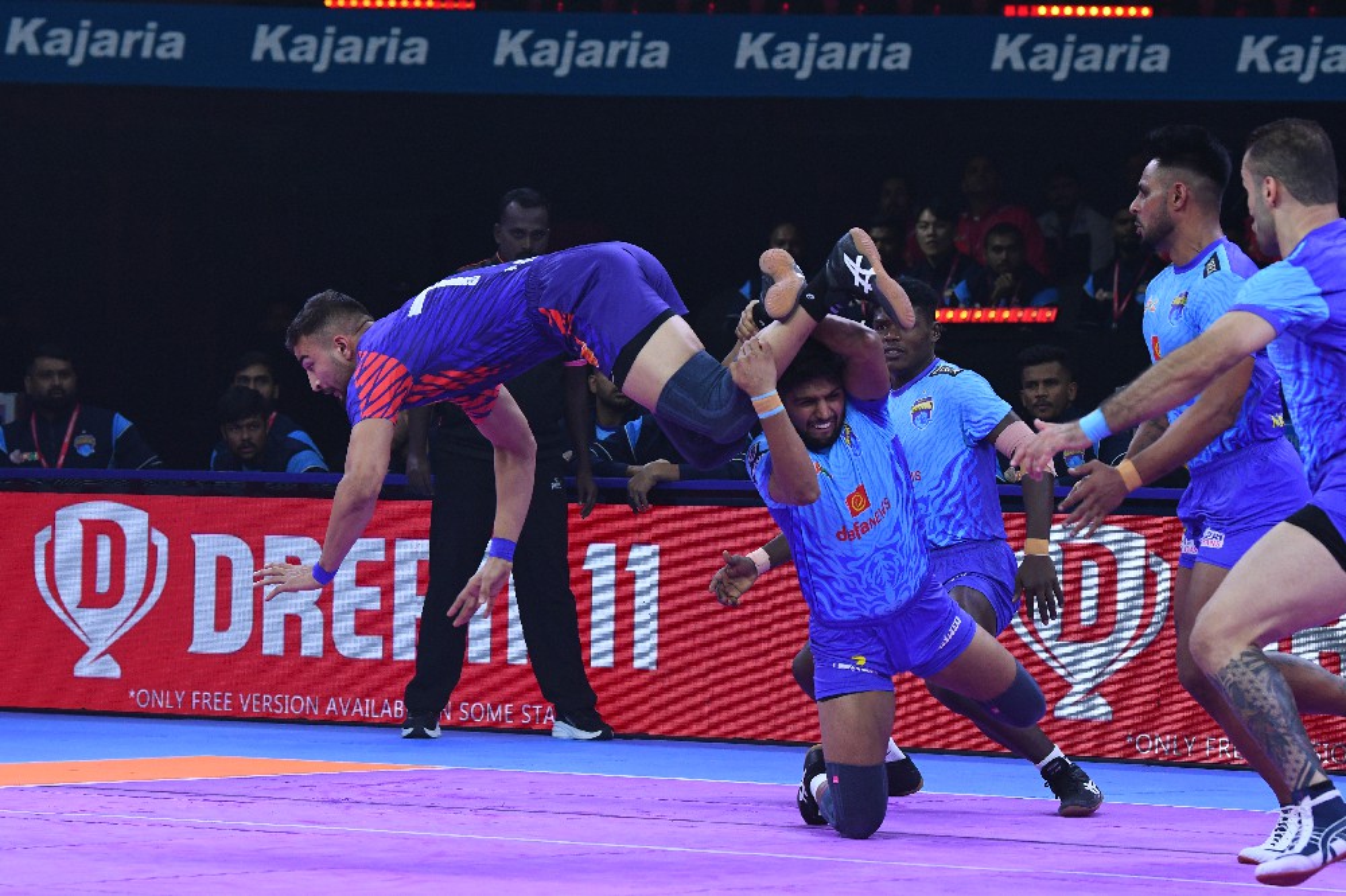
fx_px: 6727
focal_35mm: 180
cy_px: 448
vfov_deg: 7.6
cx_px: 673
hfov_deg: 11.4
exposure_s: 1/1600
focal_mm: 120
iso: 1600
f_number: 5
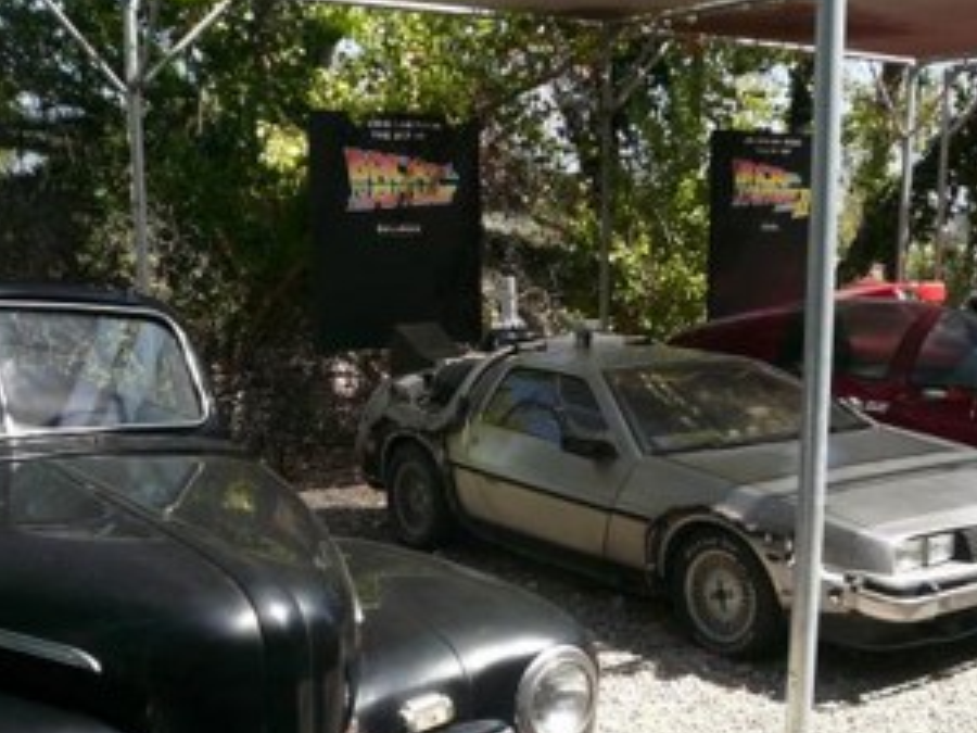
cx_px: 515
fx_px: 1185
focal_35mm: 42
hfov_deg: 44.8
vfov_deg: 34.0
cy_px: 490
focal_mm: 4.6
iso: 100
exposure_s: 1/640
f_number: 2.8
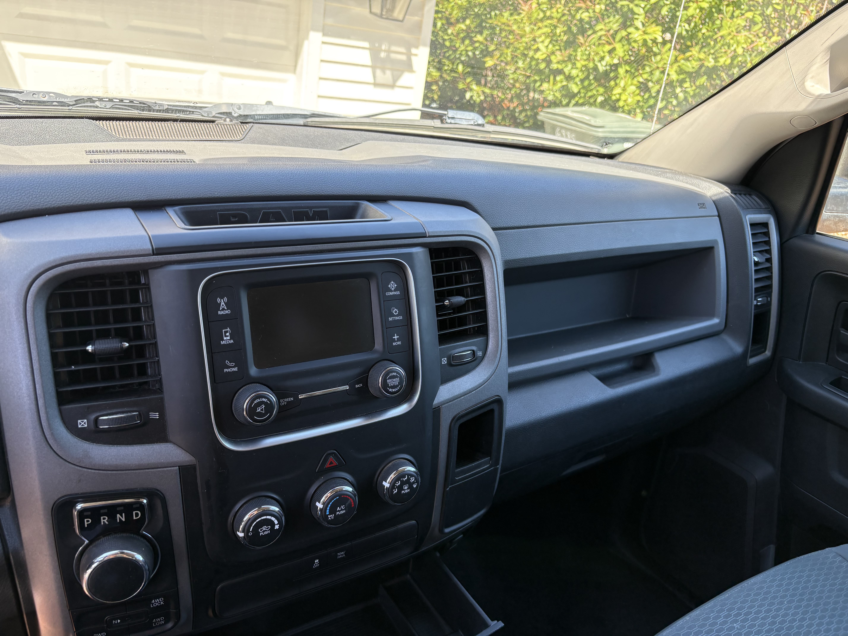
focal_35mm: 26
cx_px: 424
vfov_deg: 53.1
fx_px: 637
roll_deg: -8.5
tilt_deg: -25.1
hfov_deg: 67.3
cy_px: 318
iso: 64
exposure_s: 1/192
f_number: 1.6
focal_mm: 5.96
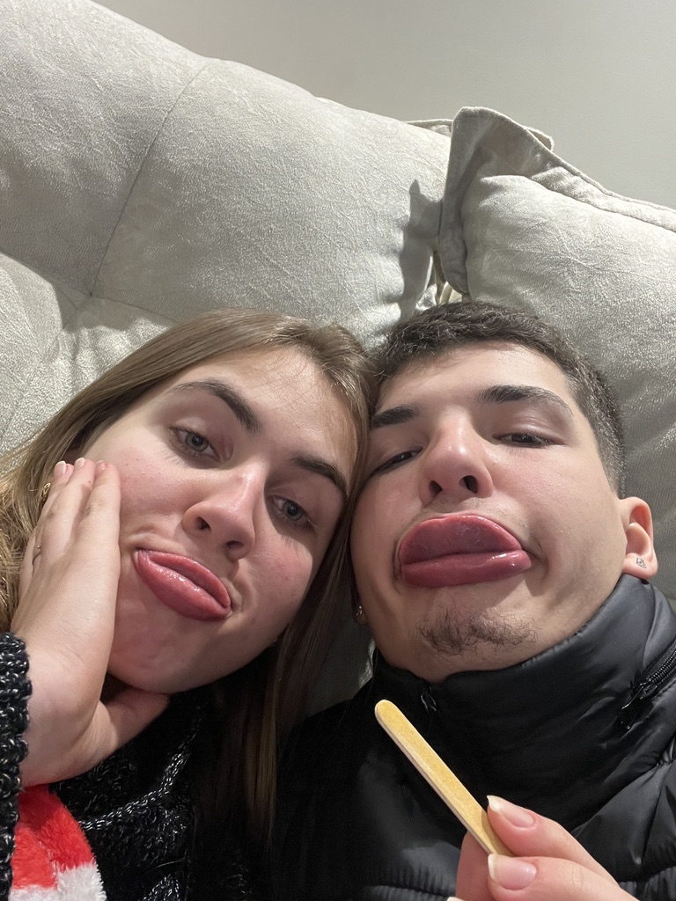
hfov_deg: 46.8
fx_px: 781
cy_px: 450
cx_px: 338
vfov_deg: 60.0
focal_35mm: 30
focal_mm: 2.71
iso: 400
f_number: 2.2
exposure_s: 1/30
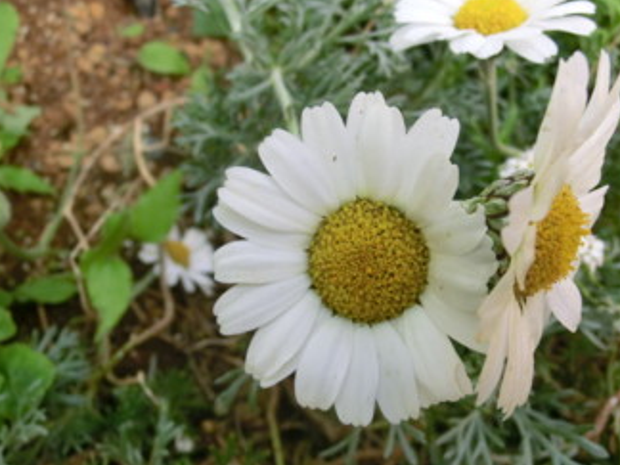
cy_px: 237
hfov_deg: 50.0
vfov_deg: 38.7
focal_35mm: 37
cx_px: 352
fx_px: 663
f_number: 3.5
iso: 80
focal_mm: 5.25
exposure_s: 1/100
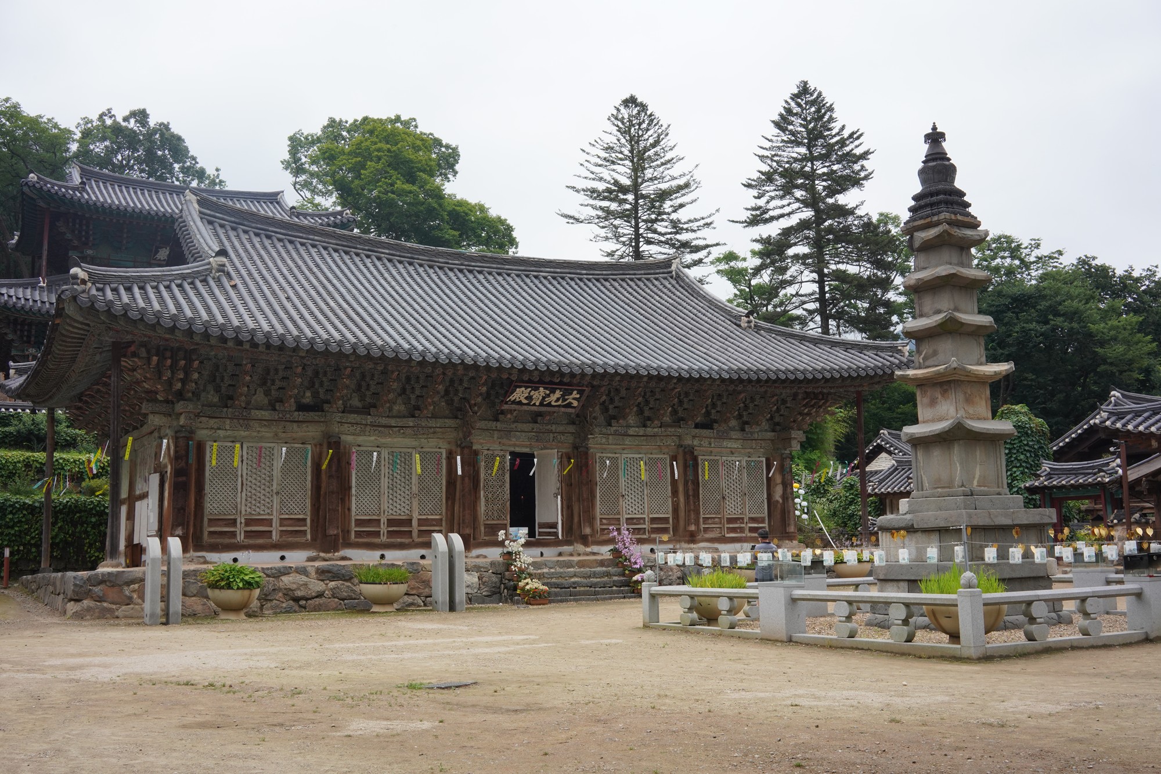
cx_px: 580
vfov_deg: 37.9
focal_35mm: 35
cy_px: 387
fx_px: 1129
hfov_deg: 54.4
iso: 800
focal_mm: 35
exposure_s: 1/100
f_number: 18
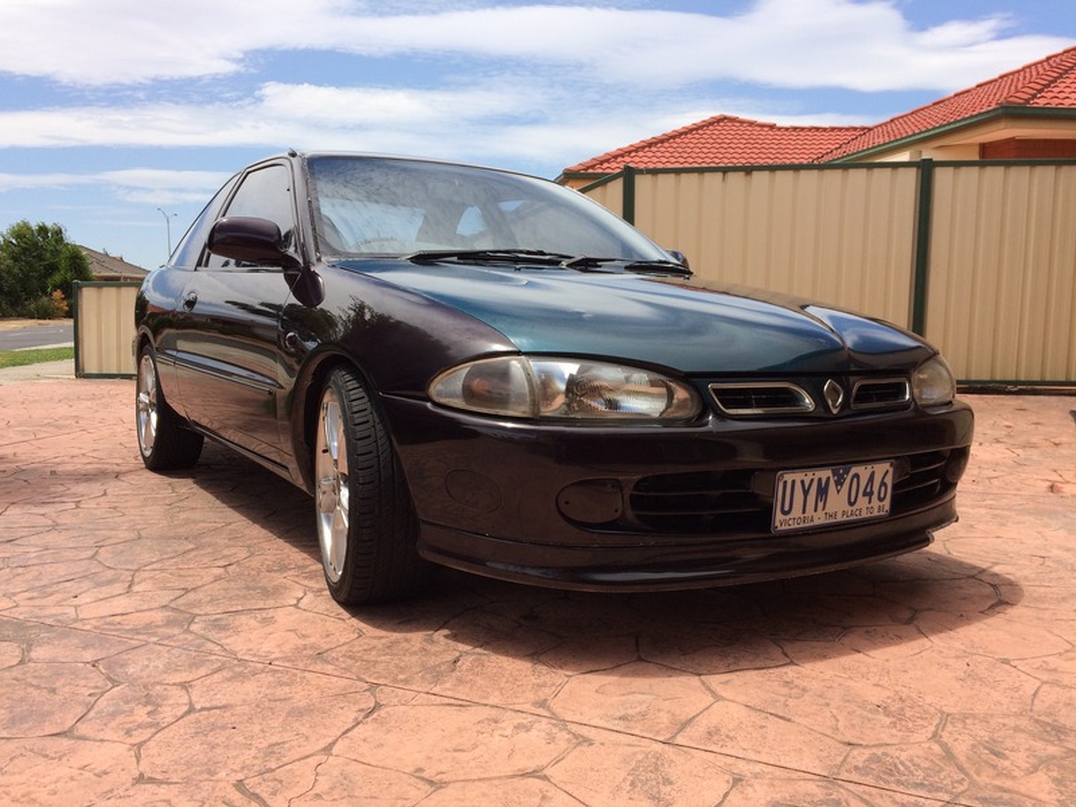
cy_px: 404
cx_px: 538
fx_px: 901
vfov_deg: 48.2
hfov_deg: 61.7
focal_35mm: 29
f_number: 2.2
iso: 32
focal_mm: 4.15
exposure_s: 1/2740
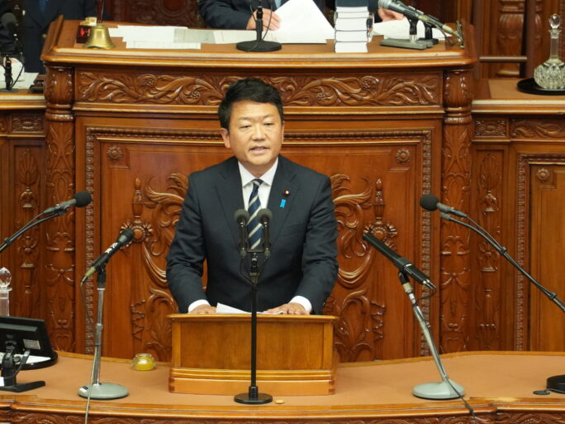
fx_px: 5321
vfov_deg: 4.6
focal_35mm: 326
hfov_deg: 6.1
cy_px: 212
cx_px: 264
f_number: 5.6
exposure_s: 1/100
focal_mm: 200
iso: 10000
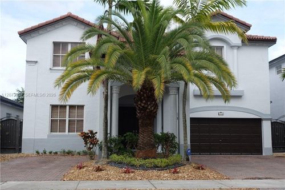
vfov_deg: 31.9
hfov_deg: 46.4
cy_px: 95
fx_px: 332
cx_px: 142
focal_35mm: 42
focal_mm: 15.52
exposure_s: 1/200
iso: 125
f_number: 5.6
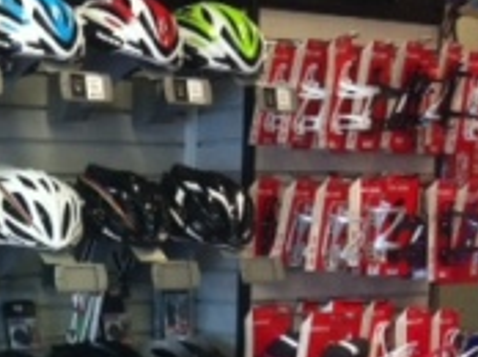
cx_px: -143
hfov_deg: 17.9
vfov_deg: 14.0
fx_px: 1420
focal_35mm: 103
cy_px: 409
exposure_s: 1/15
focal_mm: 3.85
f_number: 2.8
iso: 160
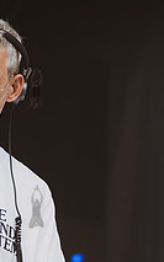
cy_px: 185
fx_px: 2419
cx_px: 31
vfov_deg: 6.2
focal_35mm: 338
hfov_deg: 3.9
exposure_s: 1/500
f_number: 4
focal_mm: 112
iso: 500
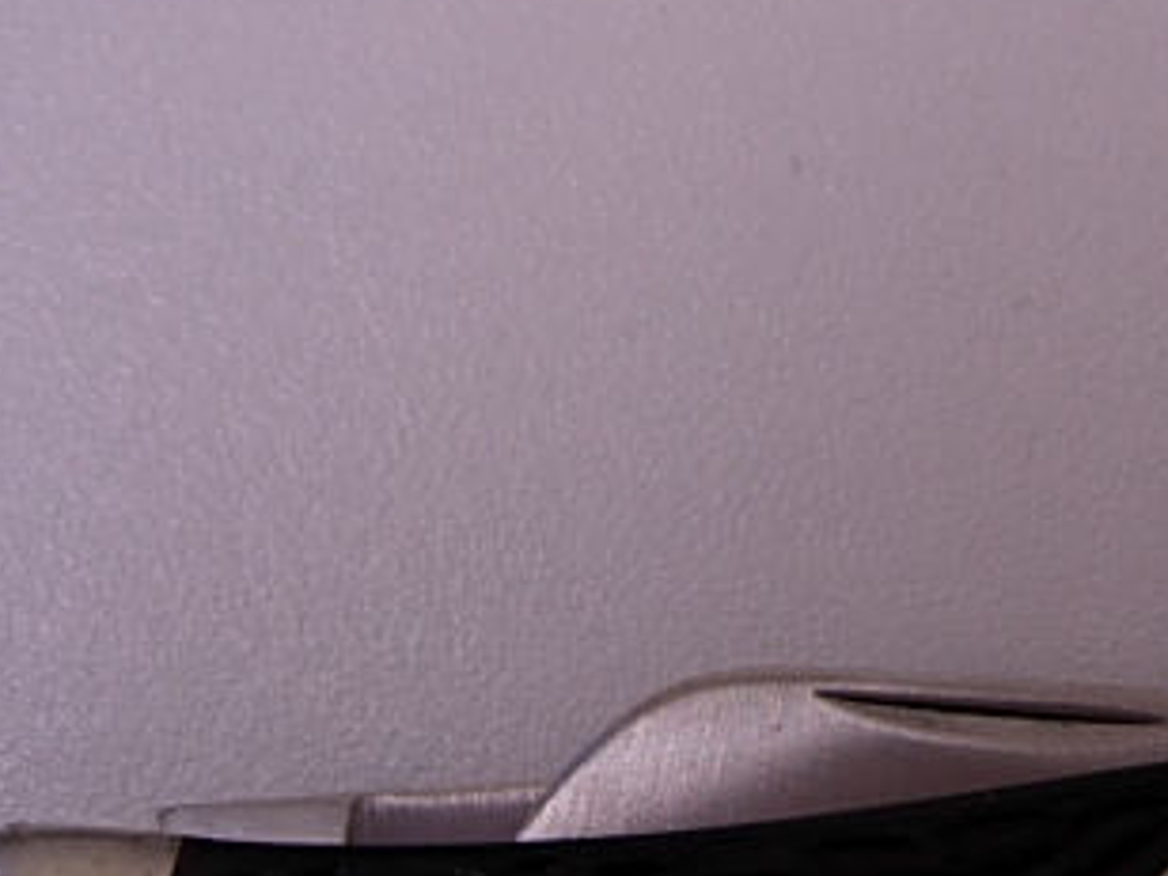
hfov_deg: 24.2
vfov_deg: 18.6
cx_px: 1001
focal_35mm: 79
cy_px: 246
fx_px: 2666
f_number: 2.8
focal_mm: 7.8
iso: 64
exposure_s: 1/15.5
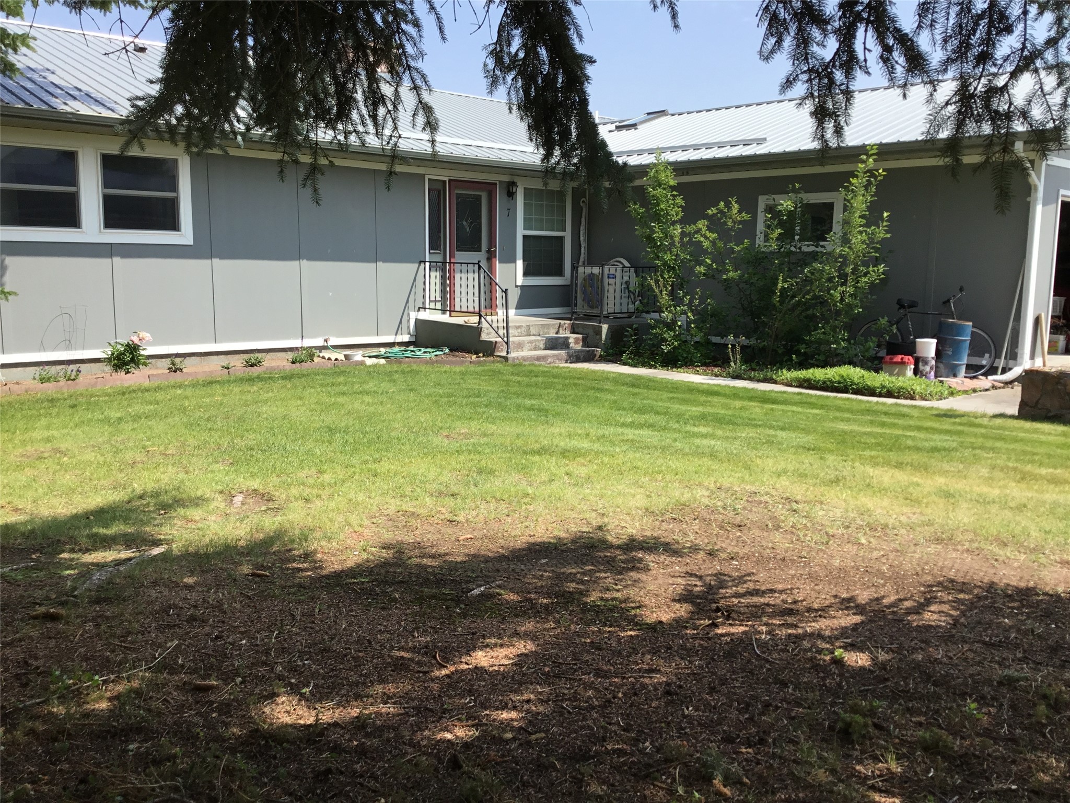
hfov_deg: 58.4
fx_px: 958
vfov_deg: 45.4
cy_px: 402
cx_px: 535
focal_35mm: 31
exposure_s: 1/806
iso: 25
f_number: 2.4
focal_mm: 3.3
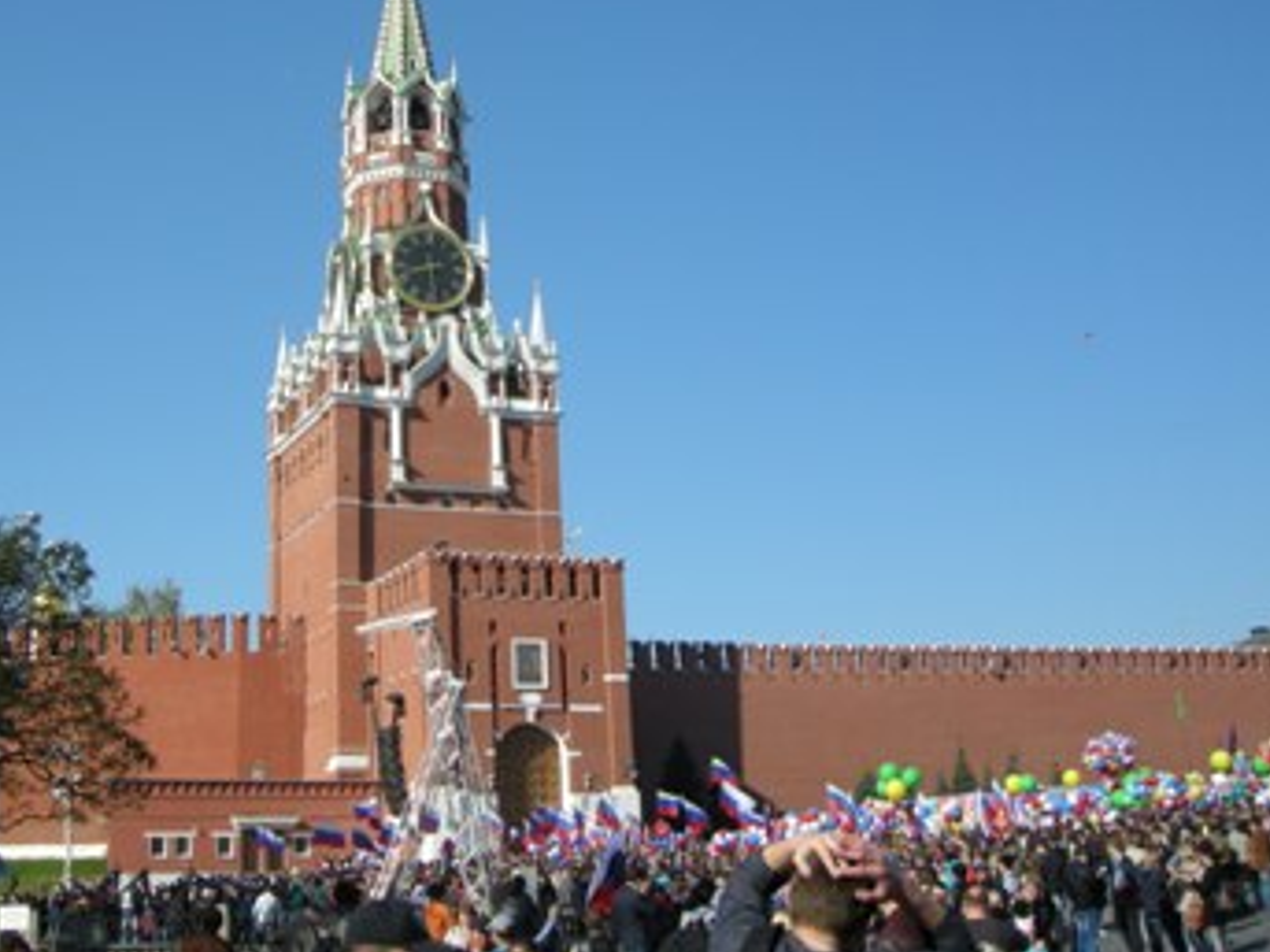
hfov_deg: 40.1
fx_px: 1724
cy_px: 363
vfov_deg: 30.7
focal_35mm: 47
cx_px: 463
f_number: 5.4
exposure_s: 1/284
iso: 64
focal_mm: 7.5
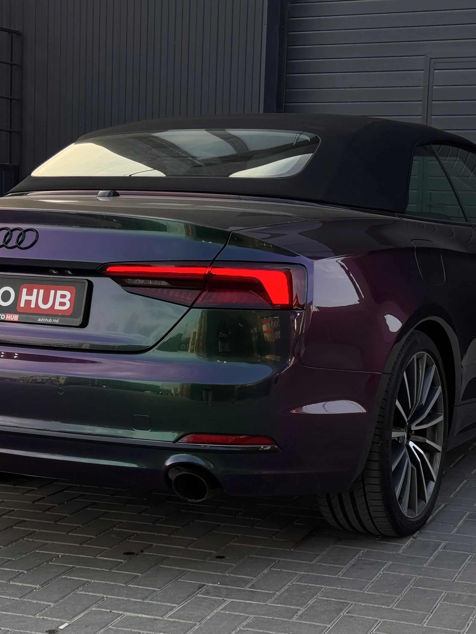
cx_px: 219
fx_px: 1192
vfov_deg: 29.8
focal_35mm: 65
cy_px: 313
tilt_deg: -5.1
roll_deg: -1.6
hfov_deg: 22.6
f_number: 1.78
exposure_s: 1/436
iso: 64
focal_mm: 6.76
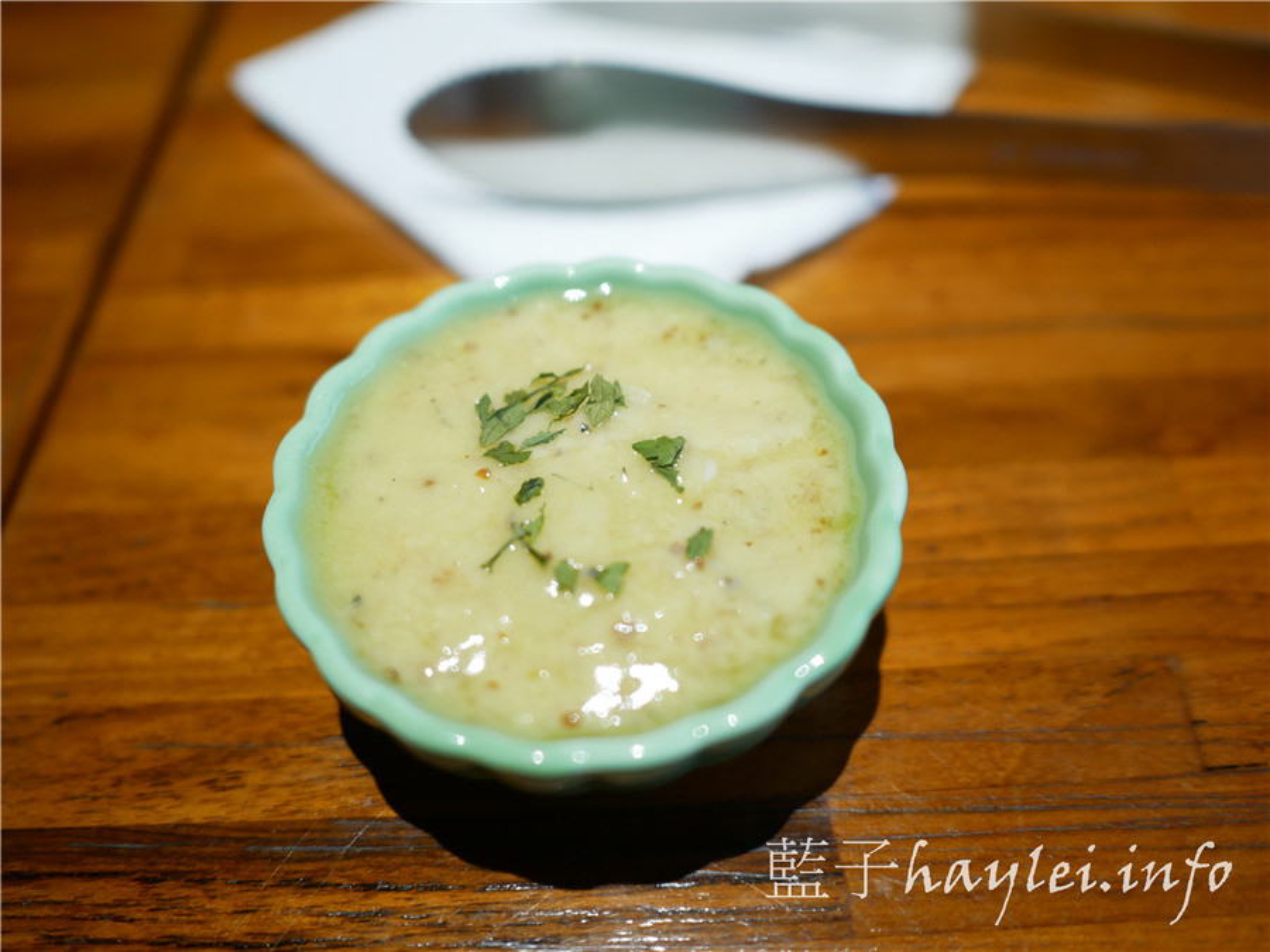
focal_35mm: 30
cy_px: 476
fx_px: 1101
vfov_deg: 46.8
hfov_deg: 60.0
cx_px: 635
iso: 320
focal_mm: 15
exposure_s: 1/60
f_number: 1.7
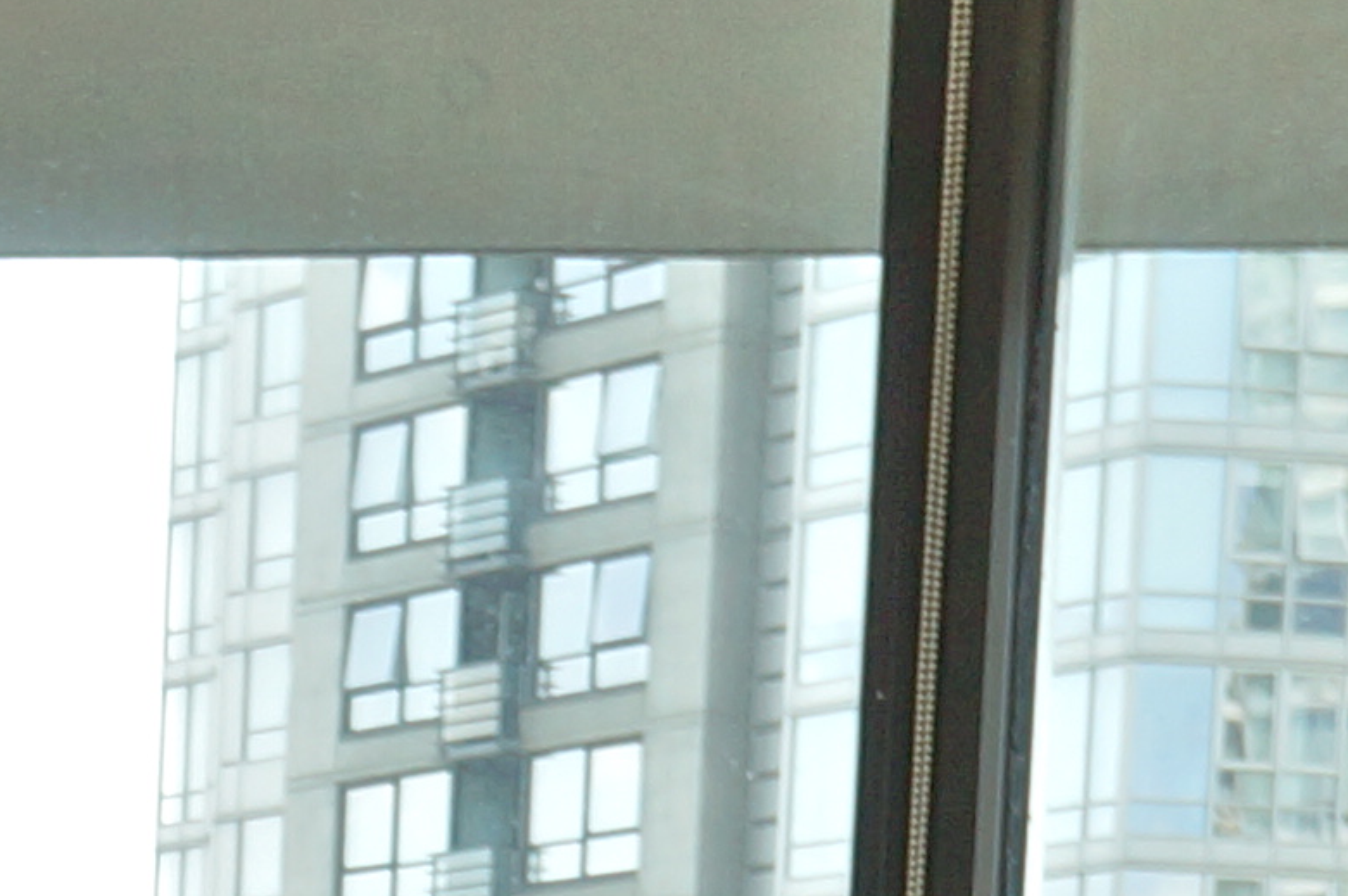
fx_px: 5648
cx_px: -751
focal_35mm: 151
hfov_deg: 12.8
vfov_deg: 8.1
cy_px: 2405
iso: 200
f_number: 6.3
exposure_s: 1/160
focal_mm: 16
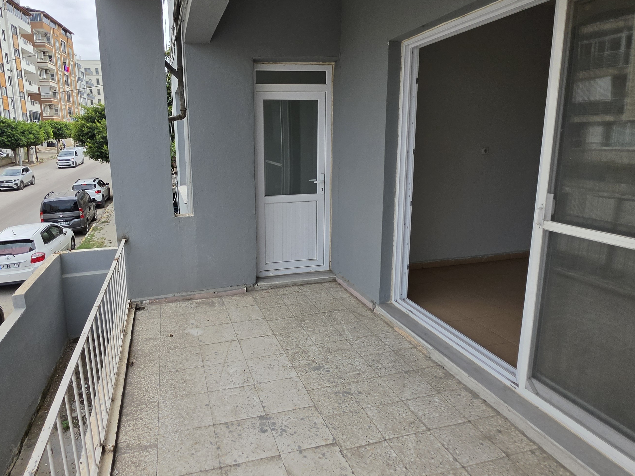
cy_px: 207
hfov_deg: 80.8
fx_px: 367
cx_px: 256
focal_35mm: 20
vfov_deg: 65.7
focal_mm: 2.2
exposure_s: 1/2000
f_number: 1.9
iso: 64
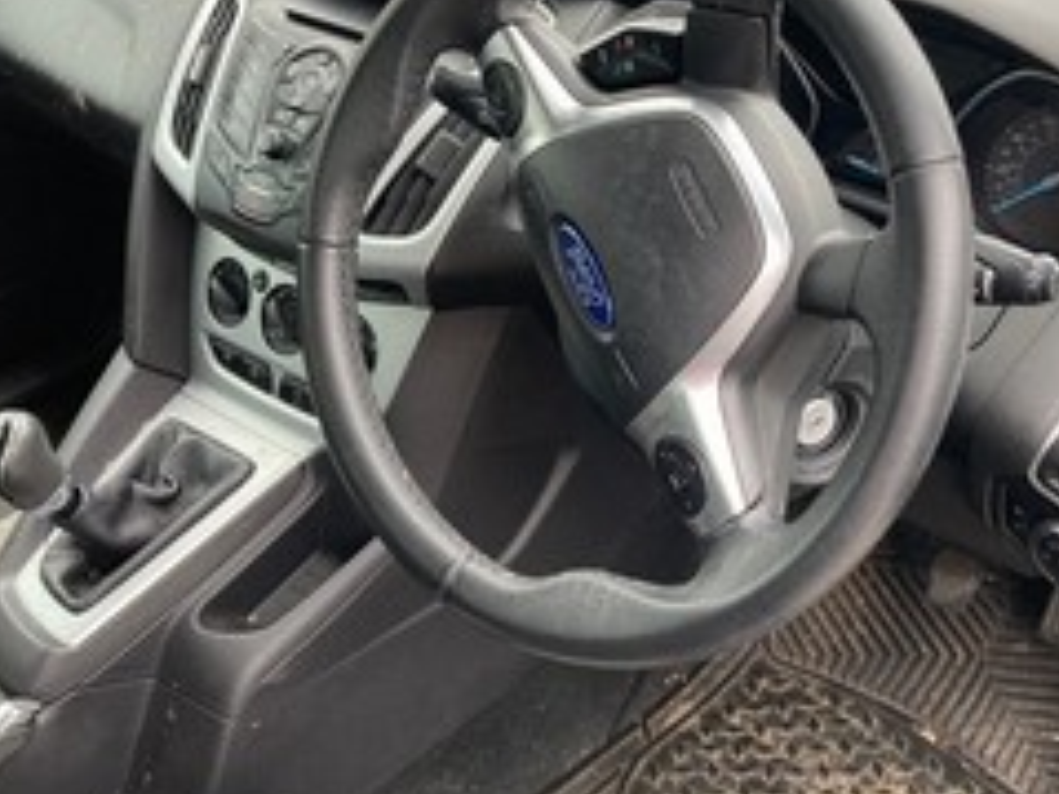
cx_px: 682
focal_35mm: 41
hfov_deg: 45.3
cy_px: 337
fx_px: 1254
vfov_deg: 35.0
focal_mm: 3.99
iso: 80
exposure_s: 1/121
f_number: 1.8
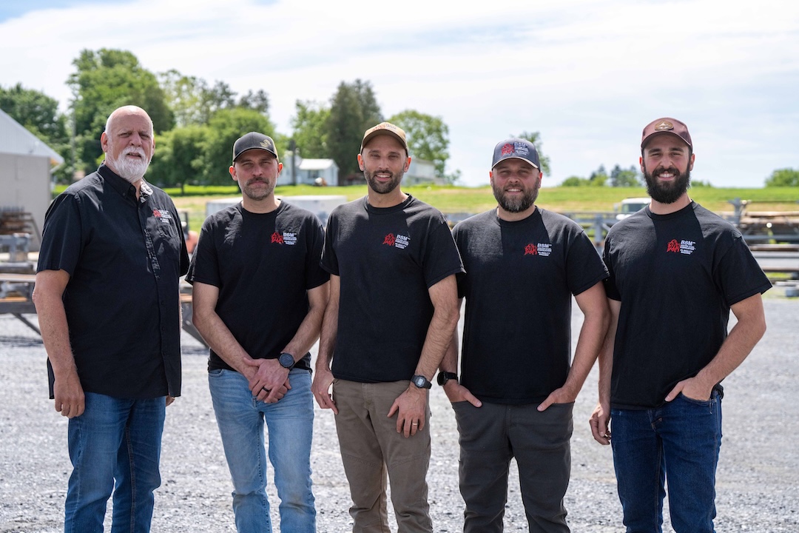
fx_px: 1553
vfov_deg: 19.5
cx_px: 400
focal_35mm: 70
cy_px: 266
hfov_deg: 28.8
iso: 1000
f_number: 4.5
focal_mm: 70
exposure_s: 1/4000
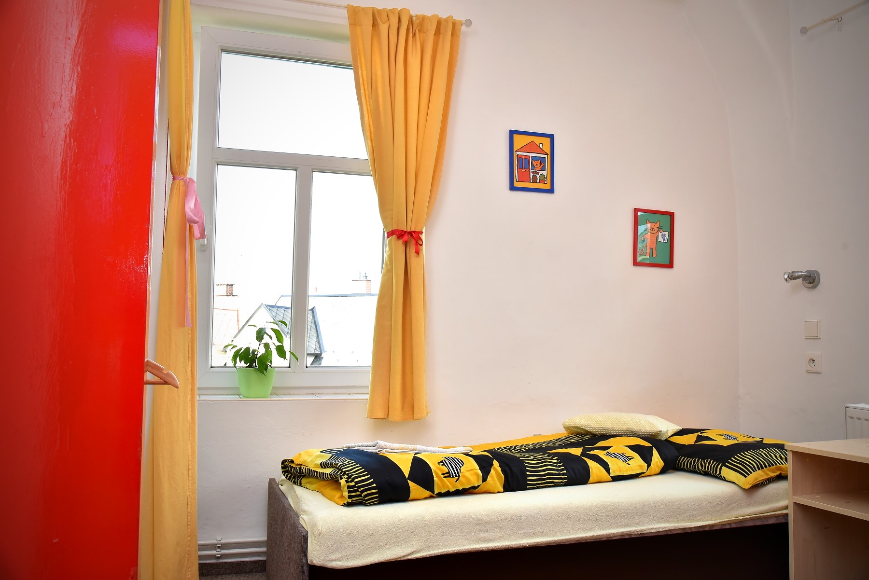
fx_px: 724
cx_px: 434
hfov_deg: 61.9
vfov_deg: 43.7
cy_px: 290
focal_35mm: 30
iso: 800
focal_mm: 30
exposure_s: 1/125
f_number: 8
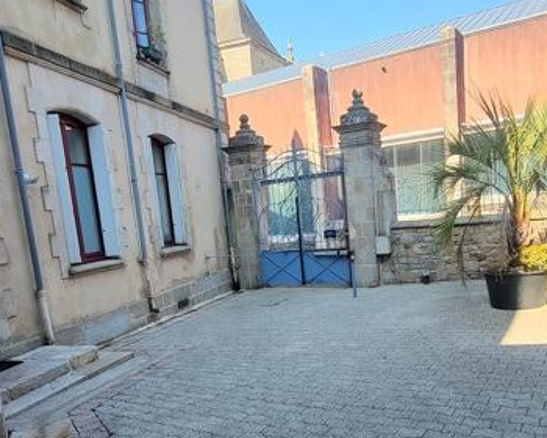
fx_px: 469
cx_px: 303
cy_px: 282
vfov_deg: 49.3
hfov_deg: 60.3
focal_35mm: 29
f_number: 2.2
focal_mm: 1.74
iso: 32
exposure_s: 1/252
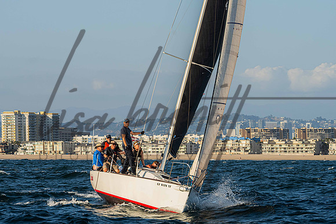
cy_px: 75
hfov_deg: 10.8
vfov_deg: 7.2
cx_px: 151
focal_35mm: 191
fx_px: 1784
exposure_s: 1/1000
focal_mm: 140
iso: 400
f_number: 8
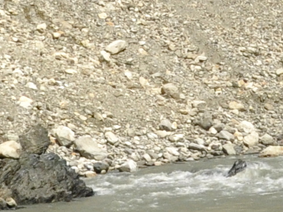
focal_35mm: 328
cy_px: -292
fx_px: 2680
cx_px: 236
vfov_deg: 4.4
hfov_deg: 6.0
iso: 640
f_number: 7.1
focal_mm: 26
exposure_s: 1/4000
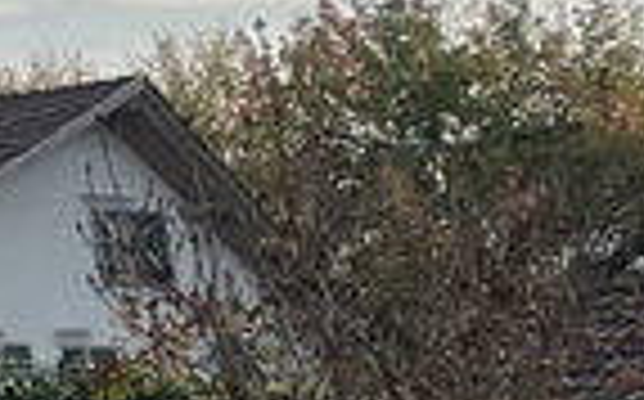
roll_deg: +0.7
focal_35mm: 198
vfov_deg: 6.6
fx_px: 3471
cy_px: 382
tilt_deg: +2.8
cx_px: -1423
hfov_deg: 8.5
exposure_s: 1/3300
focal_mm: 4.2
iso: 32
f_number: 1.6
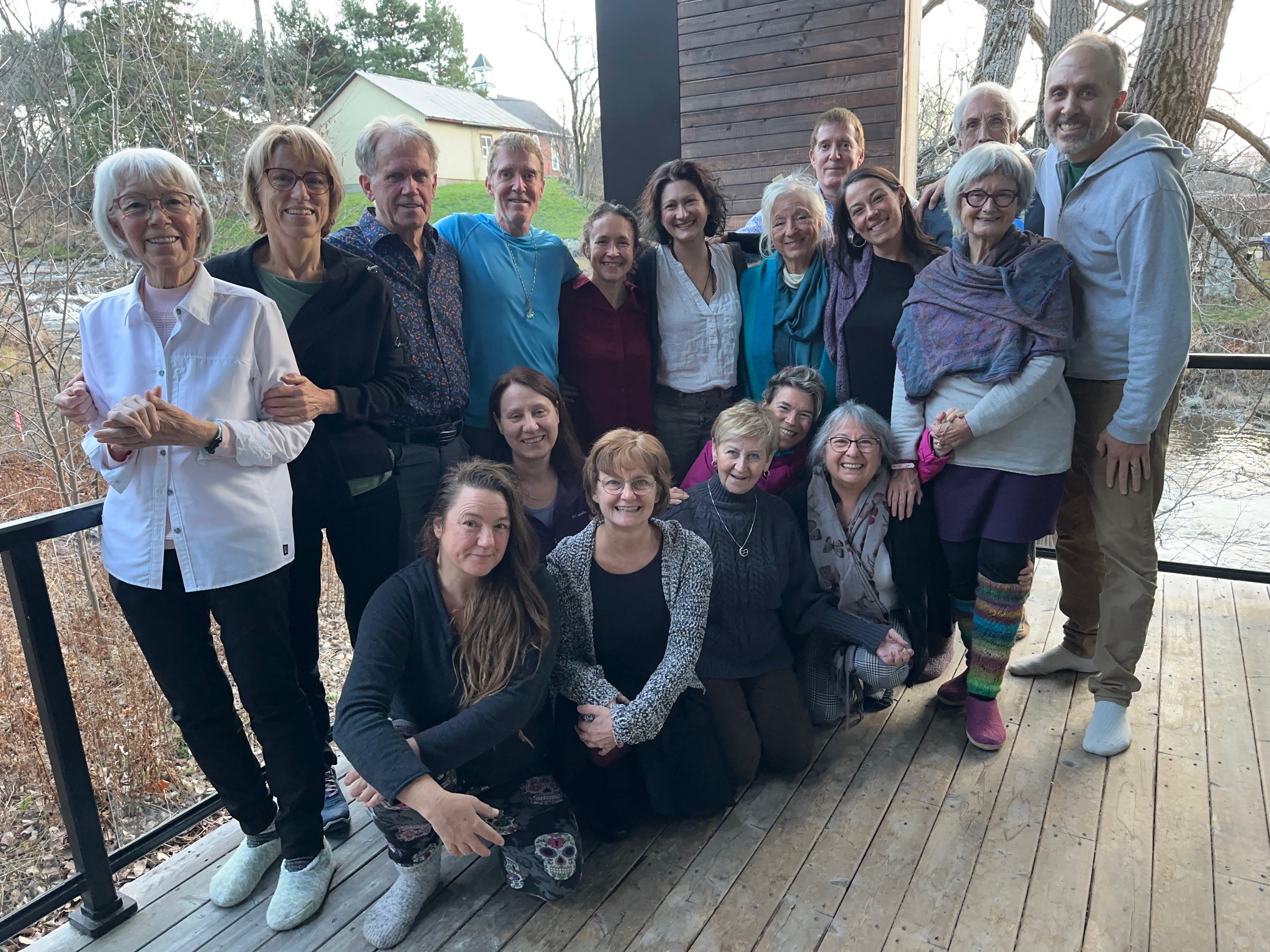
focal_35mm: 24
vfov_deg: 56.8
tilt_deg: -14.8
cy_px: 476
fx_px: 881
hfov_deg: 71.6
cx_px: 635
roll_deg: +2.4
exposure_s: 1/60
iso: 500
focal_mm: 6.86
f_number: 1.78
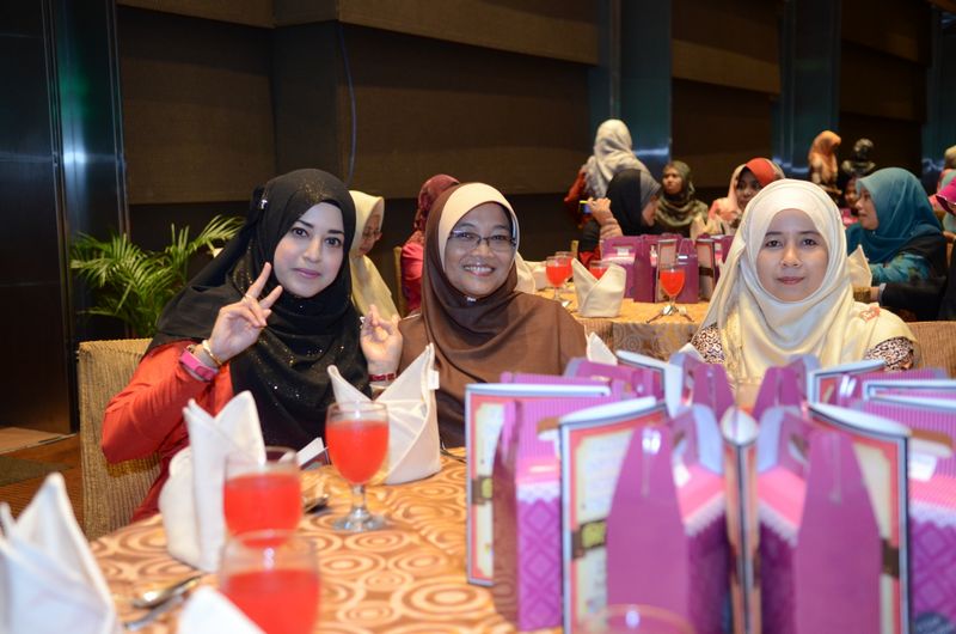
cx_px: 478
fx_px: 1193
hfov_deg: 43.7
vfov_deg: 29.7
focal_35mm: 45
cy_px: 317
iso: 1250
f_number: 2.8
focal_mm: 30
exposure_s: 1/60
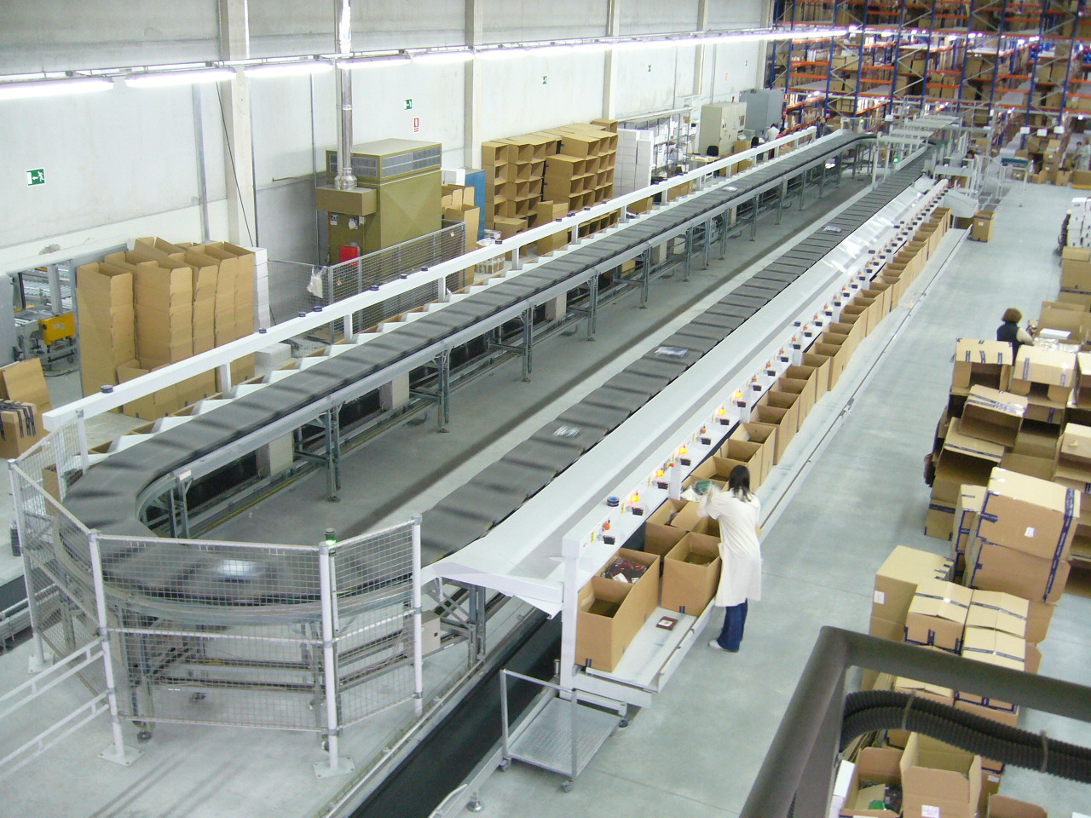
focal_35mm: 35
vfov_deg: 40.7
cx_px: 546
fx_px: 1103
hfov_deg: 52.6
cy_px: 409
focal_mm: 5.8
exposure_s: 1/8
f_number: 2.8
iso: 200
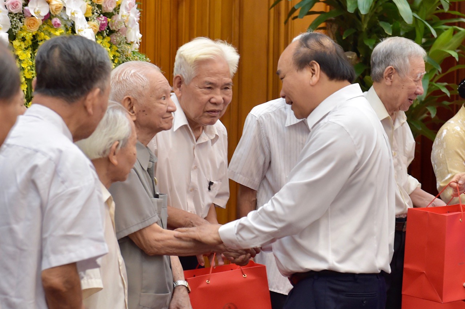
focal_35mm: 70
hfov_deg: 28.9
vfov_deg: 19.4
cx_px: 232
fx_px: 903
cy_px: 154
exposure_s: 1/125
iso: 1600
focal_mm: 70
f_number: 4
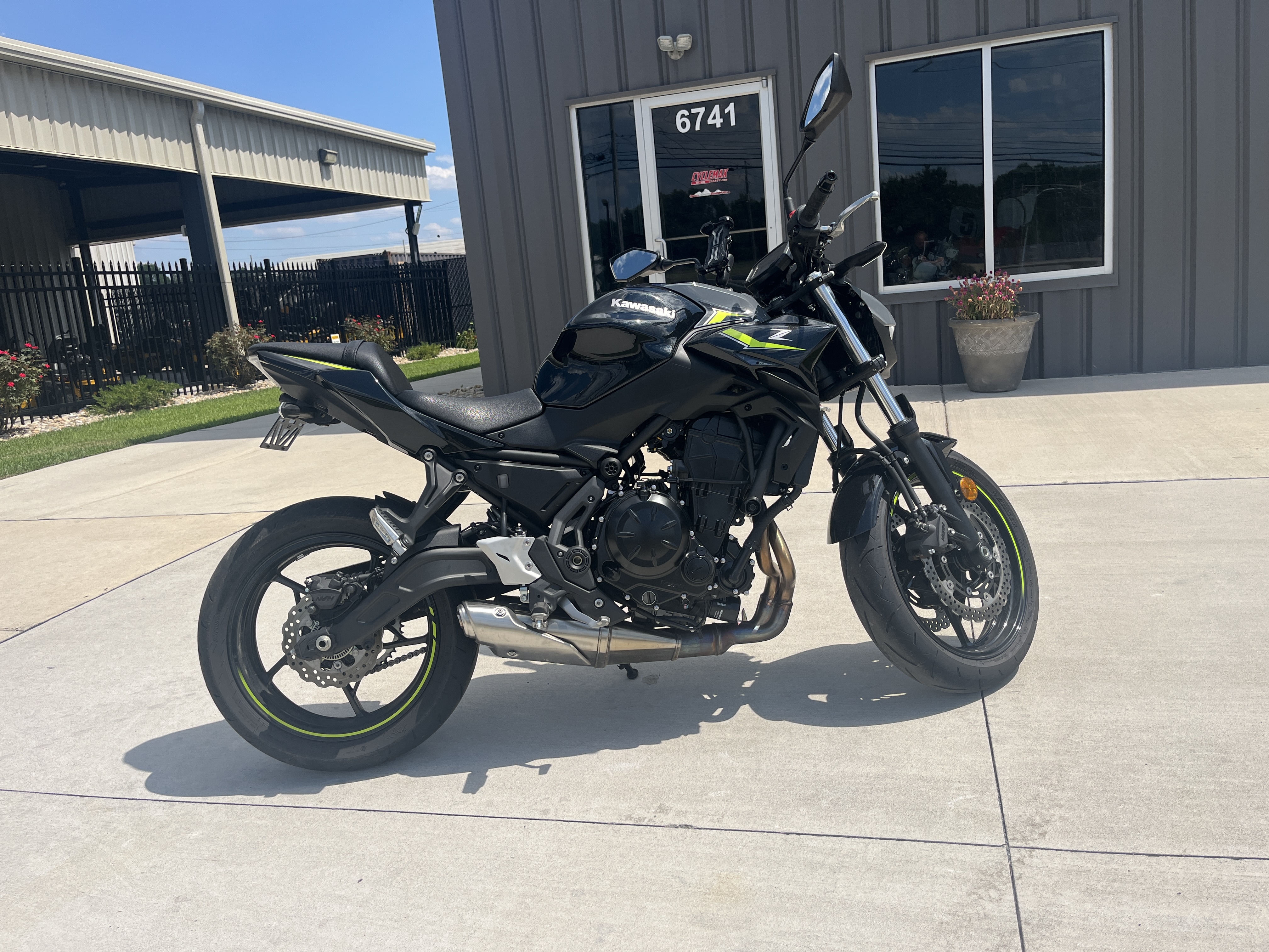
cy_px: 476
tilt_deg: -10.2
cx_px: 634
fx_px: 953
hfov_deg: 67.3
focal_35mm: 26
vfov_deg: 53.1
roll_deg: +5.9
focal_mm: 5.1
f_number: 1.6
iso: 50
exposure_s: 1/4854
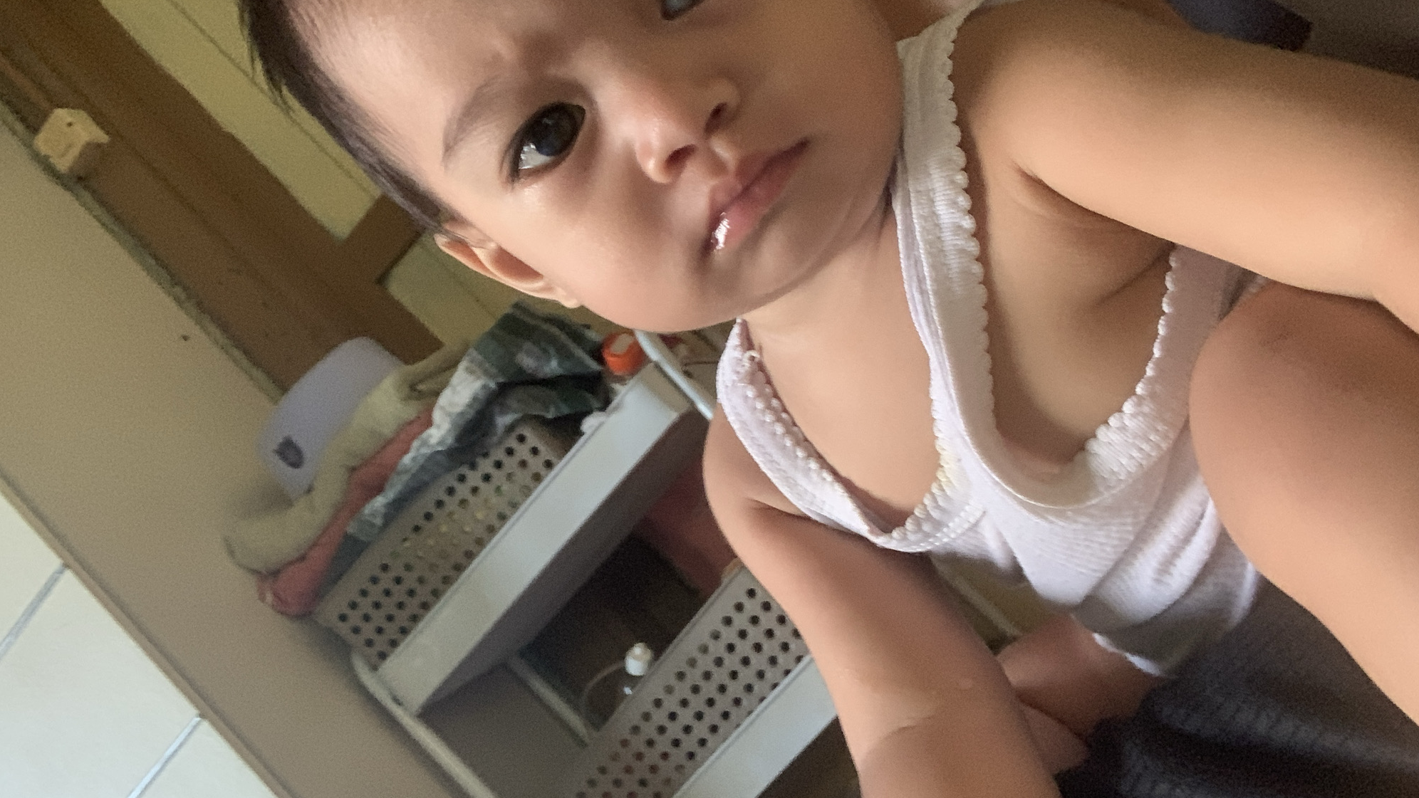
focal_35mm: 35
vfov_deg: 33.7
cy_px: 387
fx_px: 1317
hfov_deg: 56.6
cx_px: 711
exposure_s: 1/30
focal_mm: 2.87
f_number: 2.2
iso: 320
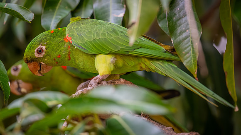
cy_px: 58
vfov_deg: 2.7
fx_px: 2869
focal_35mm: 449
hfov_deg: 4.8
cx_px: 129
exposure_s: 1/1000
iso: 3600
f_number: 4.5
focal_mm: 400
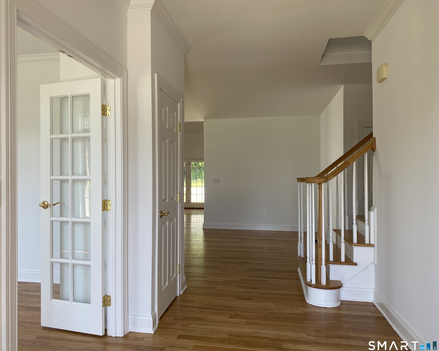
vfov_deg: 51.5
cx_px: 198
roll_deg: -0.2
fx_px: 364
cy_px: 172
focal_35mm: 28
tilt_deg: -1.7
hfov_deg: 62.1
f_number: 1.8
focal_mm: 4.25
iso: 64
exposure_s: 1/121
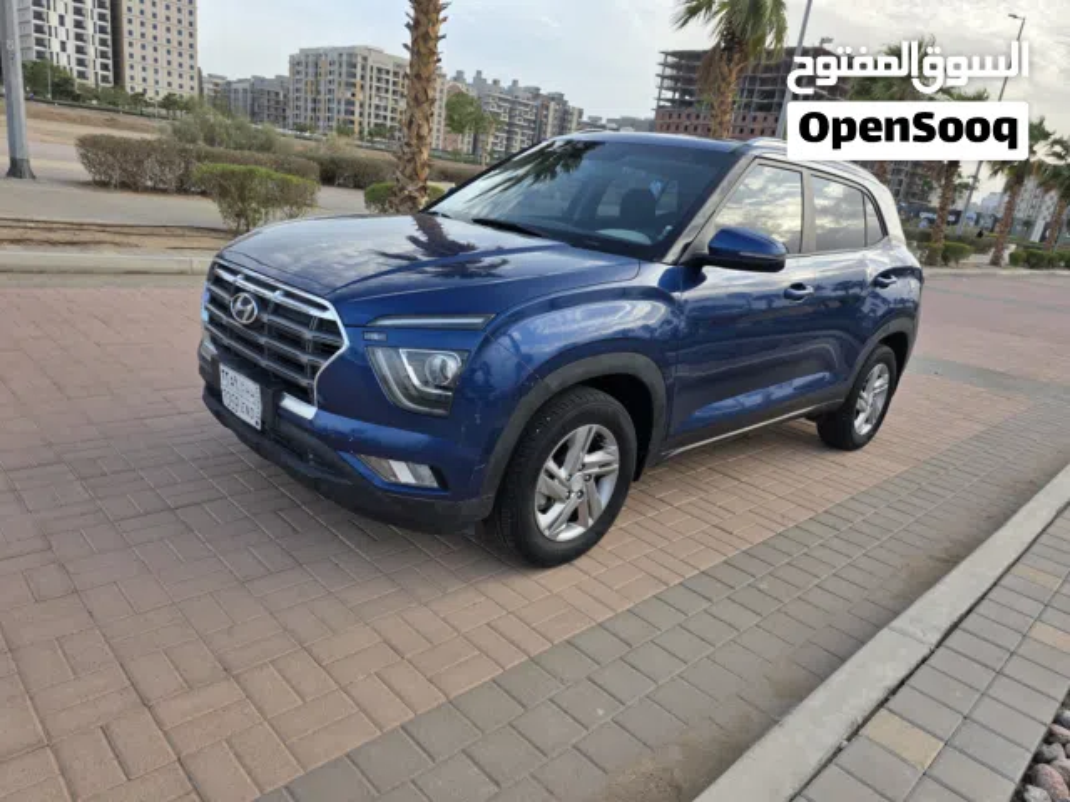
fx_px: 711
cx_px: 535
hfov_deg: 73.9
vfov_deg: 58.9
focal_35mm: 23
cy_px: 401
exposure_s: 1/359
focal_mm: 6.3
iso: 25
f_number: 1.7
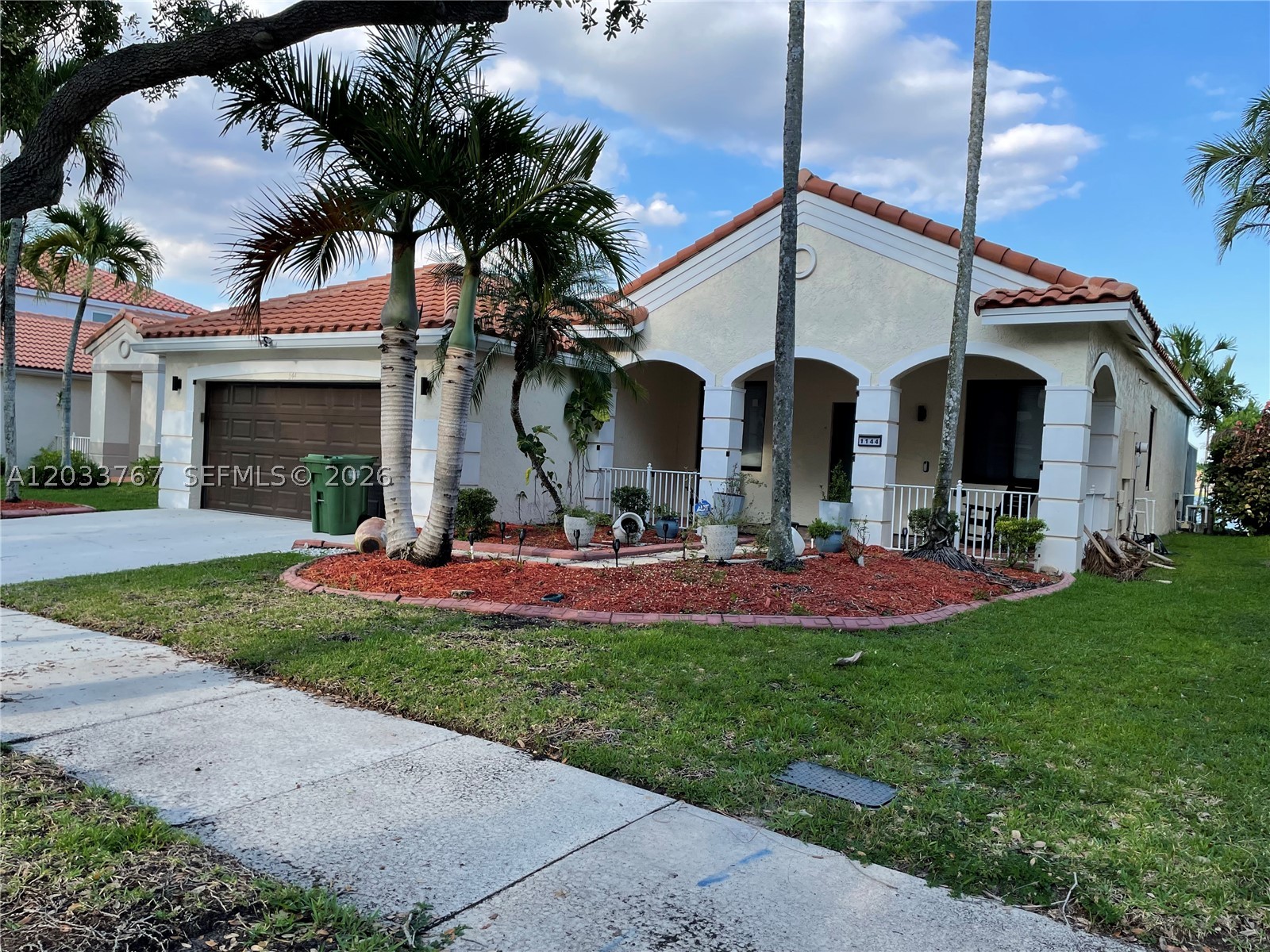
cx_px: 635
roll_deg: -3.0
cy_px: 476
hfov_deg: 67.3
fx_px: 954
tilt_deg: -0.2
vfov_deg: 53.1
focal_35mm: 26
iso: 32
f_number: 1.6
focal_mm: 4.2
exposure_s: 1/1033
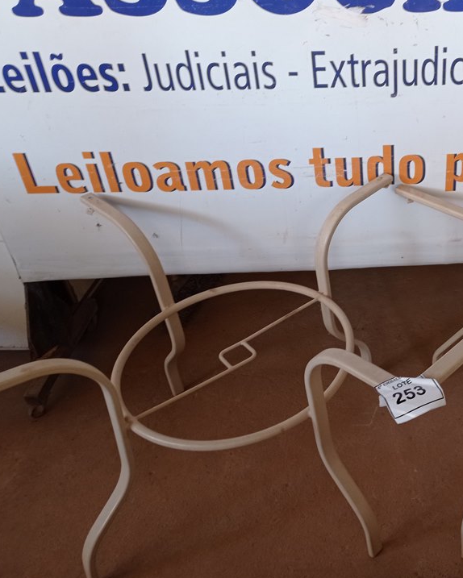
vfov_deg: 46.8
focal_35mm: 39
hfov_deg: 36.2
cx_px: 403
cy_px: 277
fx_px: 668
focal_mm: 4.7
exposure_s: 1/60
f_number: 1.79
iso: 164
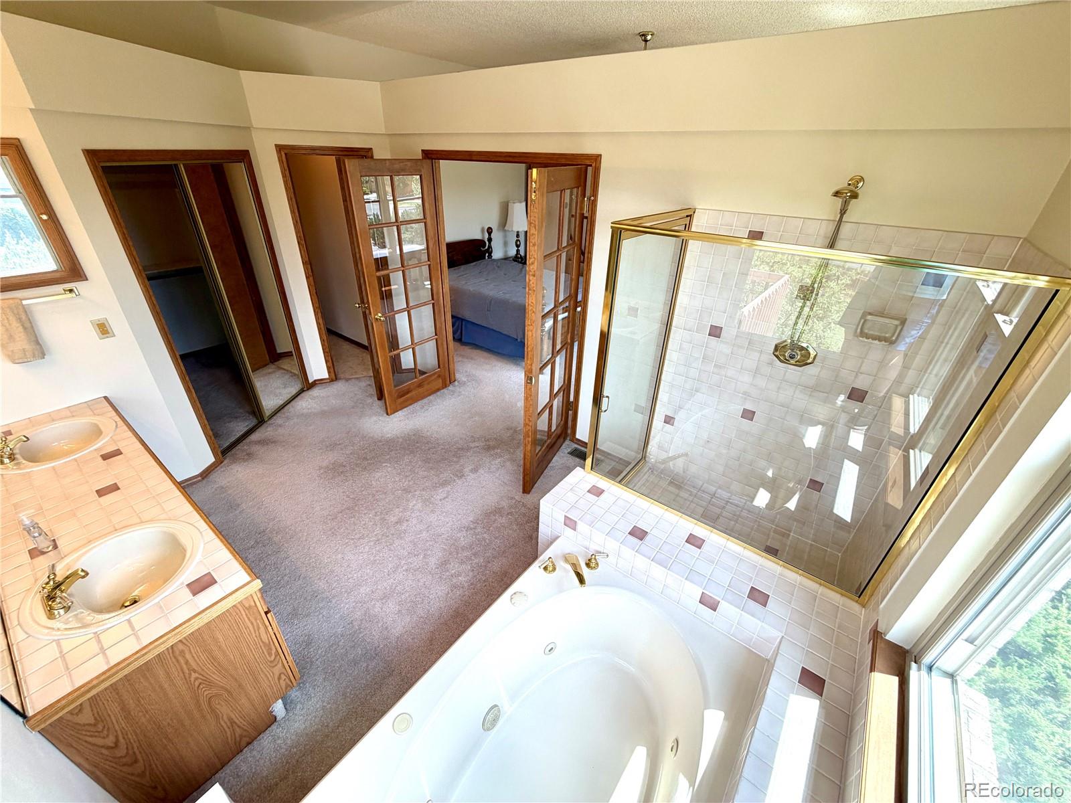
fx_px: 433
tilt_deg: -29.4
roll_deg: -1.1
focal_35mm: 14
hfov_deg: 102.1
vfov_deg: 85.7
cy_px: 402
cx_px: 536
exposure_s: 1/120
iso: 50
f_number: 2.2
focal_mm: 2.22
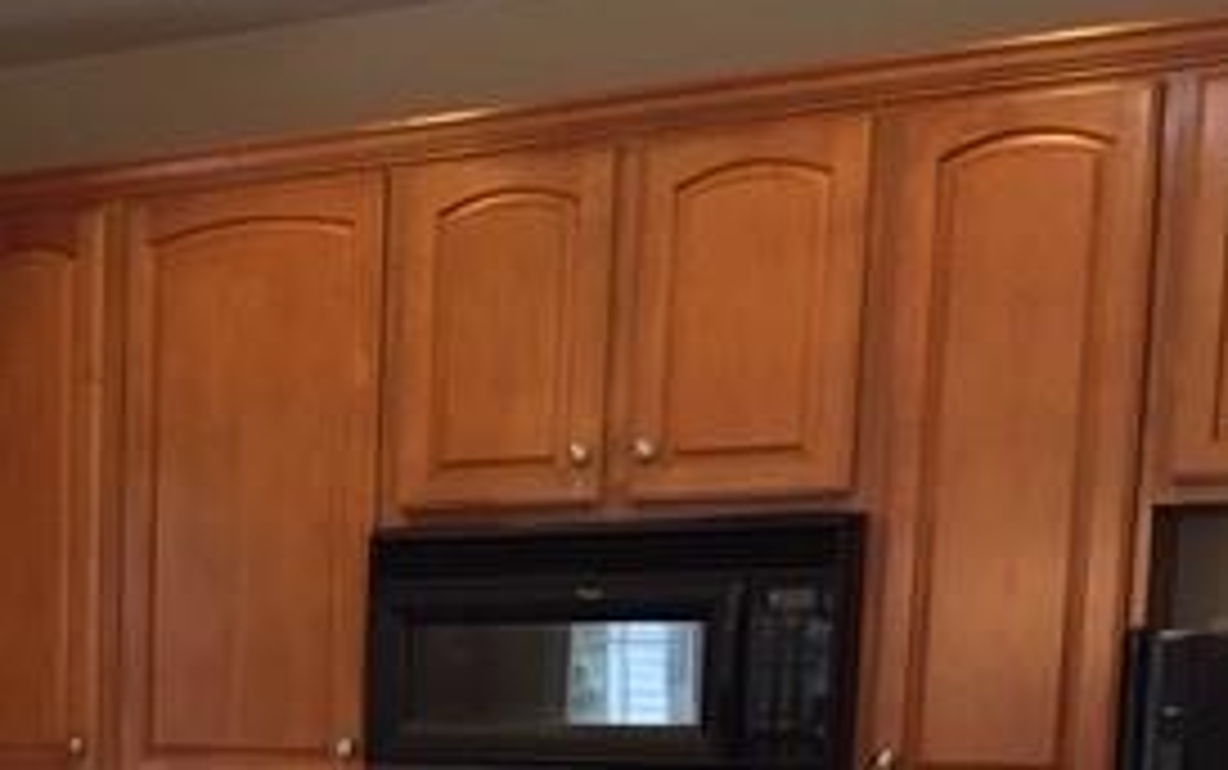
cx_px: -76
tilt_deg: -7.1
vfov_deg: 17.1
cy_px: 991
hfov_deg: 26.6
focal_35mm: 72
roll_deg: -1.8
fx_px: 2411
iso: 50
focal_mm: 4.15
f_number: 2.2
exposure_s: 1/30
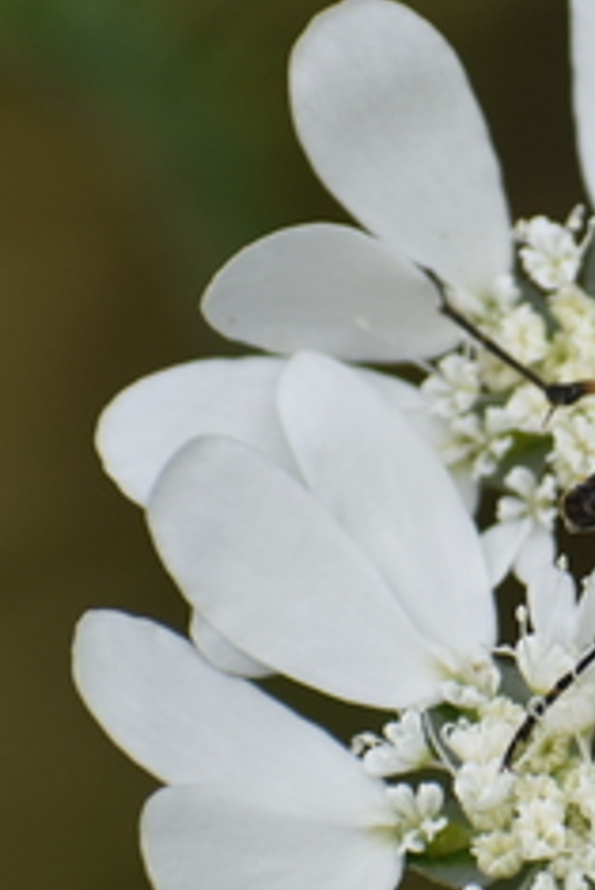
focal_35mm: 1840
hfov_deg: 0.7
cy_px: 534
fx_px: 45546
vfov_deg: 1.1
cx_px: 686
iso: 180
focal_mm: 300
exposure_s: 1/640
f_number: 6.3
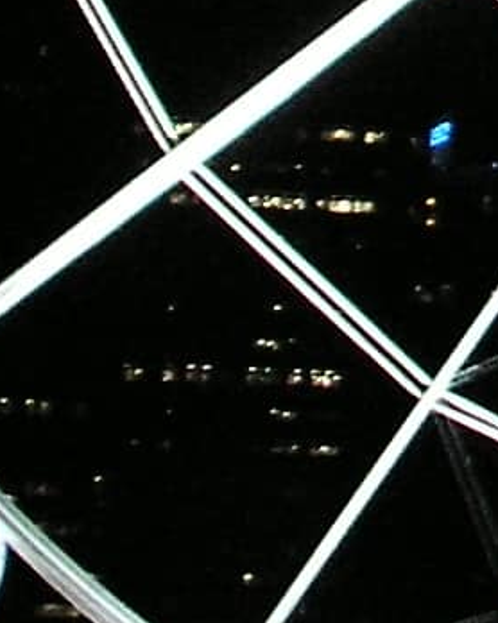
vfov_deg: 5.5
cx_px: 1152
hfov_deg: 4.4
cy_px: -535
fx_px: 6362
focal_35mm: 345
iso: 160
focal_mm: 8.1
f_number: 3.2
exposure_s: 1/13
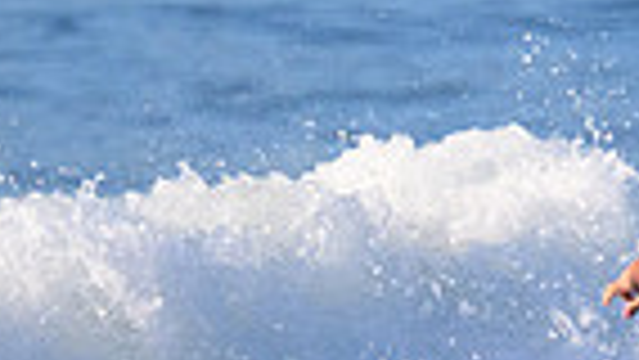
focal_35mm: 3433
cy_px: 493
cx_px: 765
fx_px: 58190
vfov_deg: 0.4
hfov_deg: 0.6
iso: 2500
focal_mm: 800
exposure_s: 1/2000
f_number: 11
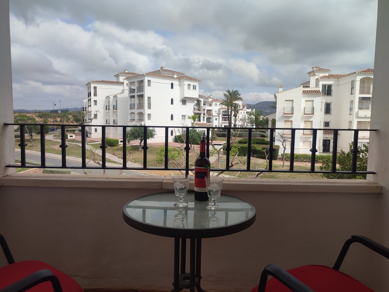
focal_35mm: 25
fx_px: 281
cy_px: 146
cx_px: 194
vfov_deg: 54.9
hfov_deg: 69.4
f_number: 1.9
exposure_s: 1/700
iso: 50
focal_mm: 6.04
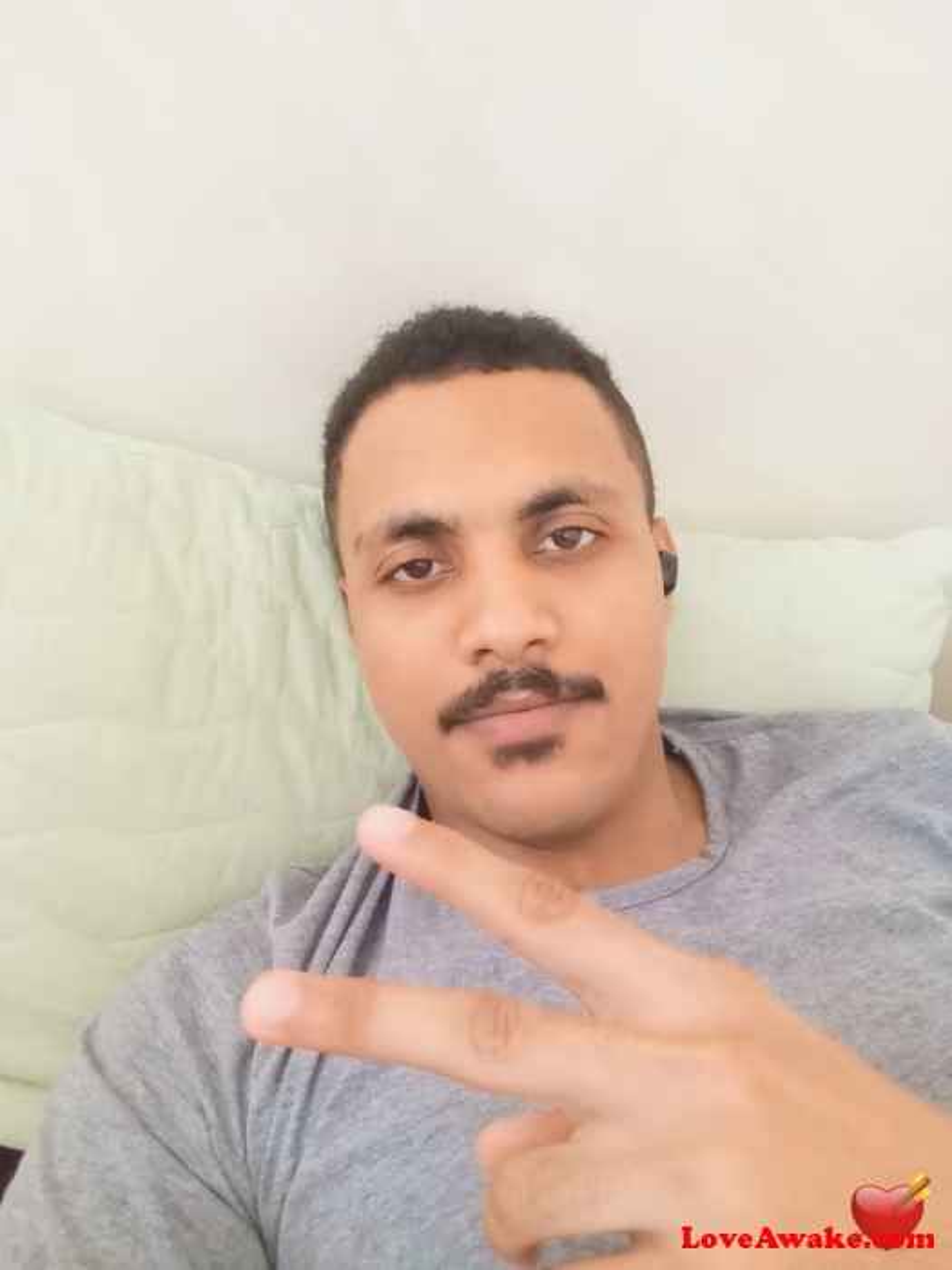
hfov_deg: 53.1
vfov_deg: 67.3
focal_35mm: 26
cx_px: 476
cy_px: 635
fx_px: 953
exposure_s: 1/25
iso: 657
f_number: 2.05
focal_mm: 2.79
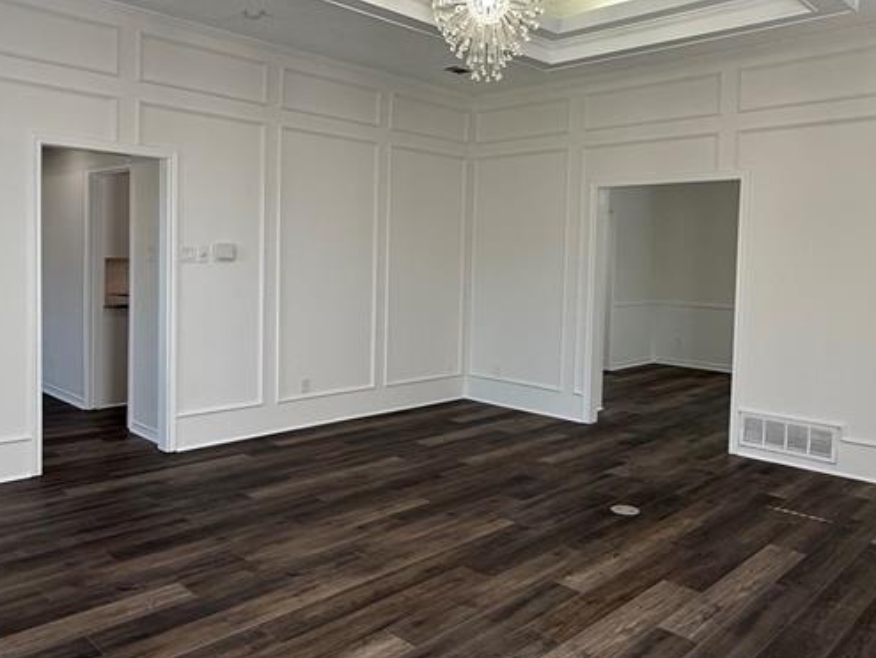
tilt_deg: -2.1
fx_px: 734
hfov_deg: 61.6
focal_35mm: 29
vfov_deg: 48.1
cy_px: 284
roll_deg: -1.6
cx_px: 429
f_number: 2.2
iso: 100
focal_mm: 2.22
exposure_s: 1/120
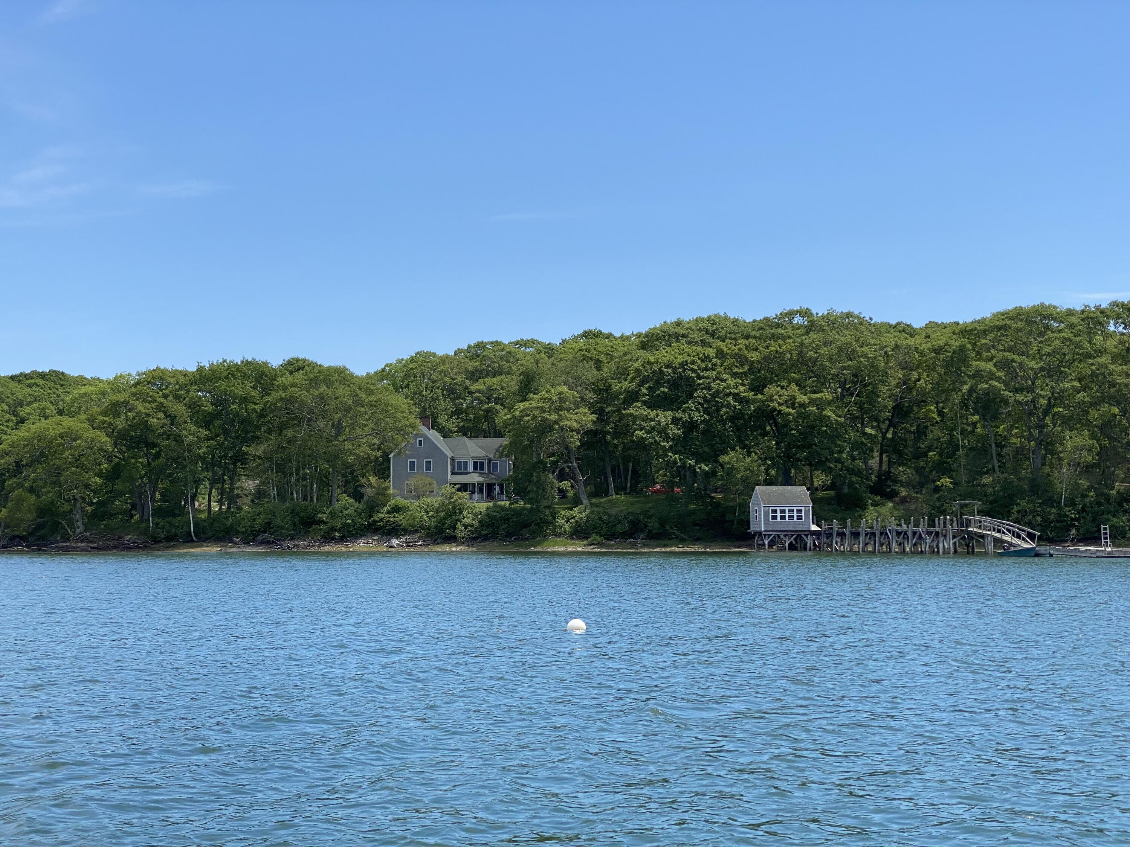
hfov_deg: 36.8
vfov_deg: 28.0
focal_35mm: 52
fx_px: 1697
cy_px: 424
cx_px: 565
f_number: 2
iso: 20
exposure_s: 1/2283
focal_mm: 6
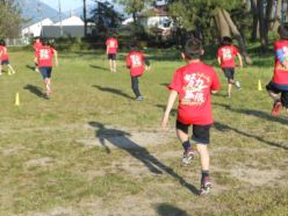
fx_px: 624
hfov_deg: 25.6
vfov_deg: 19.6
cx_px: 219
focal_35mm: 75
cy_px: 92
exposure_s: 1/400
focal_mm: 6.8
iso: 80
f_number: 3.6
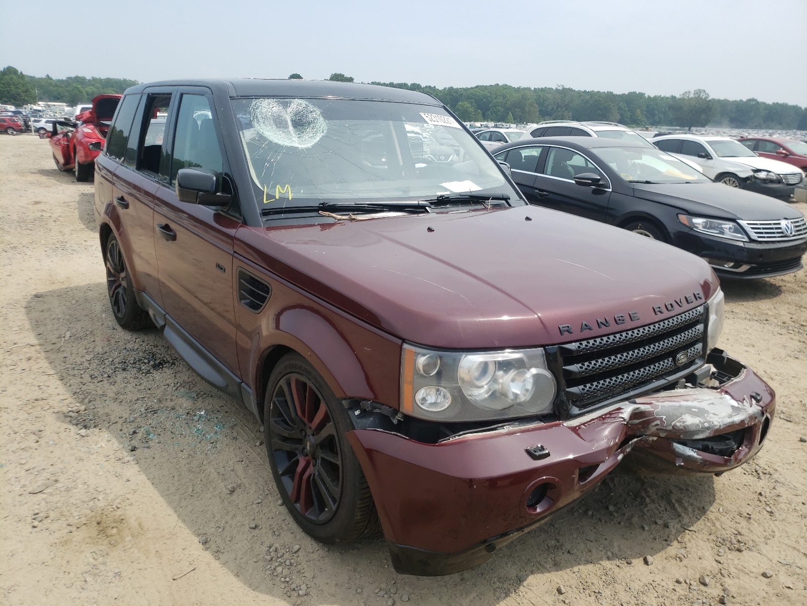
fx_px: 606
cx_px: 404
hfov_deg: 67.3
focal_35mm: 26
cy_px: 303
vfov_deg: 53.1
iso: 50
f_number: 1.5
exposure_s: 1/2000
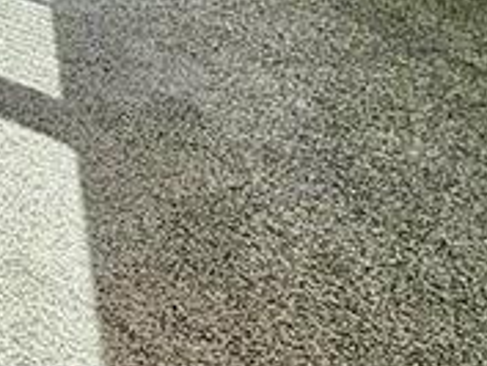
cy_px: -341
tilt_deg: -12.1
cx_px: -413
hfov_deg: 18.4
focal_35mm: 81
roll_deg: -0.5
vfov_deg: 15.1
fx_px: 1140
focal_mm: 2.22
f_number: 2.2
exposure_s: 1/120
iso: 80
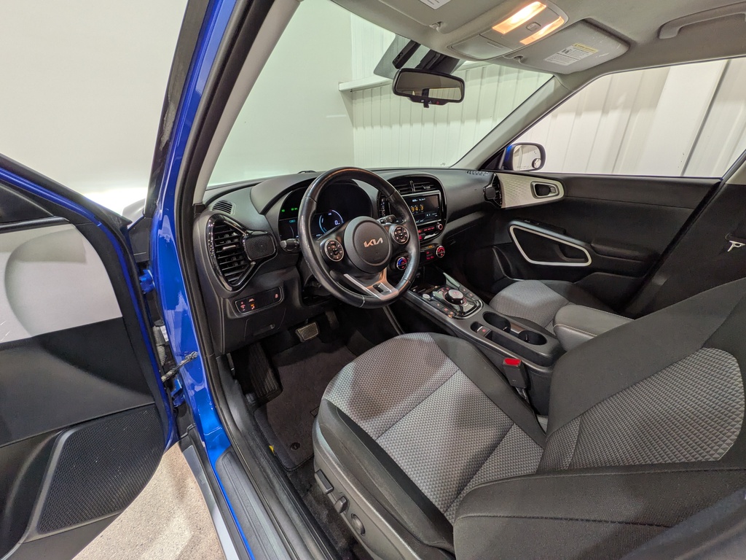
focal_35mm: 14
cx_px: 373
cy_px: 280
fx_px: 302
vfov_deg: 85.7
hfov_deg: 102.1
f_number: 2.2
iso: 59
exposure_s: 1/40
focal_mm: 1.83
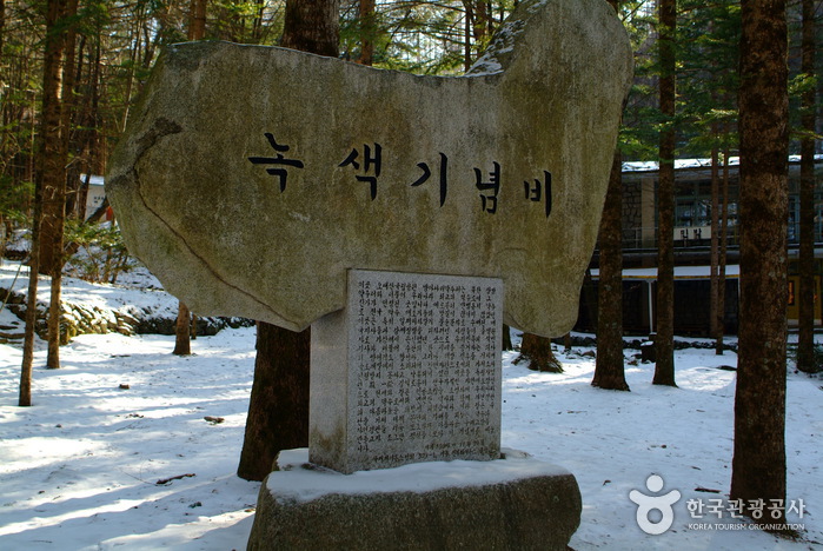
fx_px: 824
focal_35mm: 36
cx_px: 412
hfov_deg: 53.1
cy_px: 276
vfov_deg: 37.0
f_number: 4
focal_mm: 24
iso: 100
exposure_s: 1/60
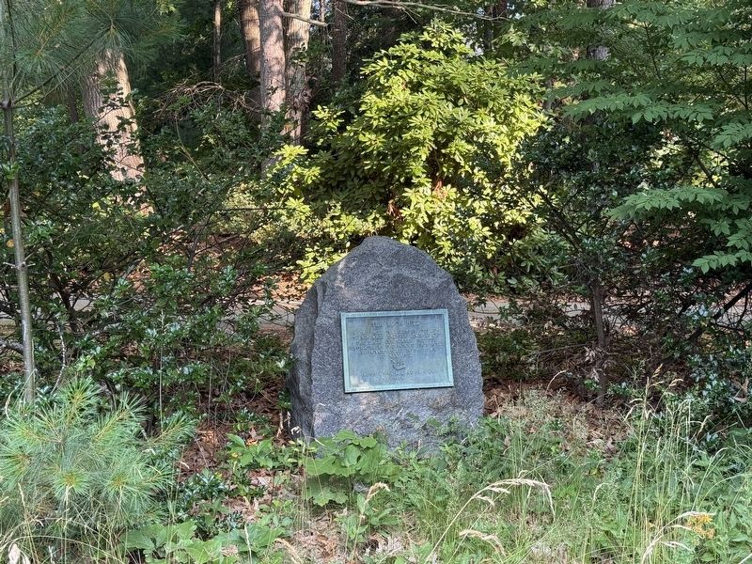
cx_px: 376
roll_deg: +1.6
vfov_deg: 30.3
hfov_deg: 39.7
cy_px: 282
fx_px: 1043
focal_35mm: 48
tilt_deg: -2.5
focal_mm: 6.76
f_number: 1.78
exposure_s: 1/121
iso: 50
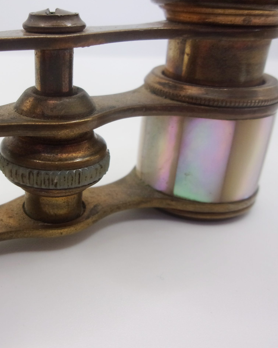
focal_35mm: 37
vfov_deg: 49.1
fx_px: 381
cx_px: 71
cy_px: 175
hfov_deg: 39.1
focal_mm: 5.1
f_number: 3.9
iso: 102
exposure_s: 1/125
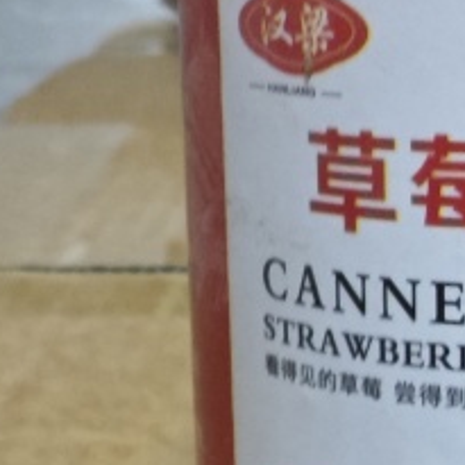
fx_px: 1611
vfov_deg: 16.4
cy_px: 251
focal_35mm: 106
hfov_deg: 15.0
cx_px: 728
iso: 400
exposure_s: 1/29.4
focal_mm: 2.03
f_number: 1.8
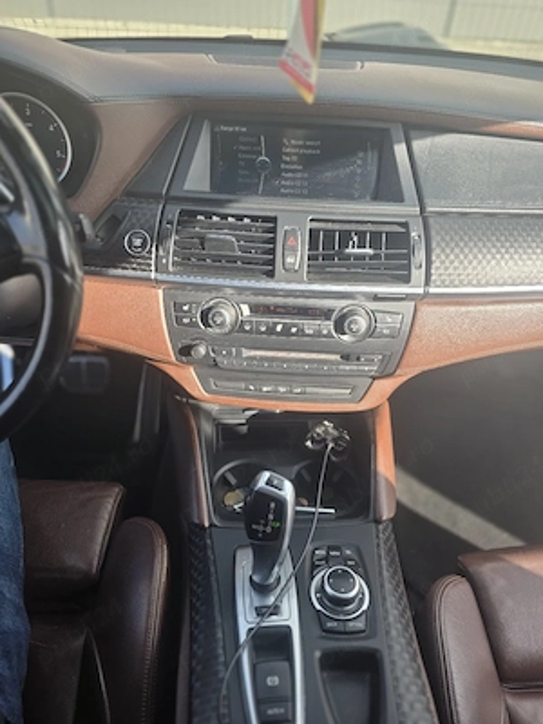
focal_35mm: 23
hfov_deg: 58.9
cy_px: 362
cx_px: 272
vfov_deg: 73.9
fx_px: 481
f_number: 1.7
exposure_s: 1/370
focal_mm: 6.3
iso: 32
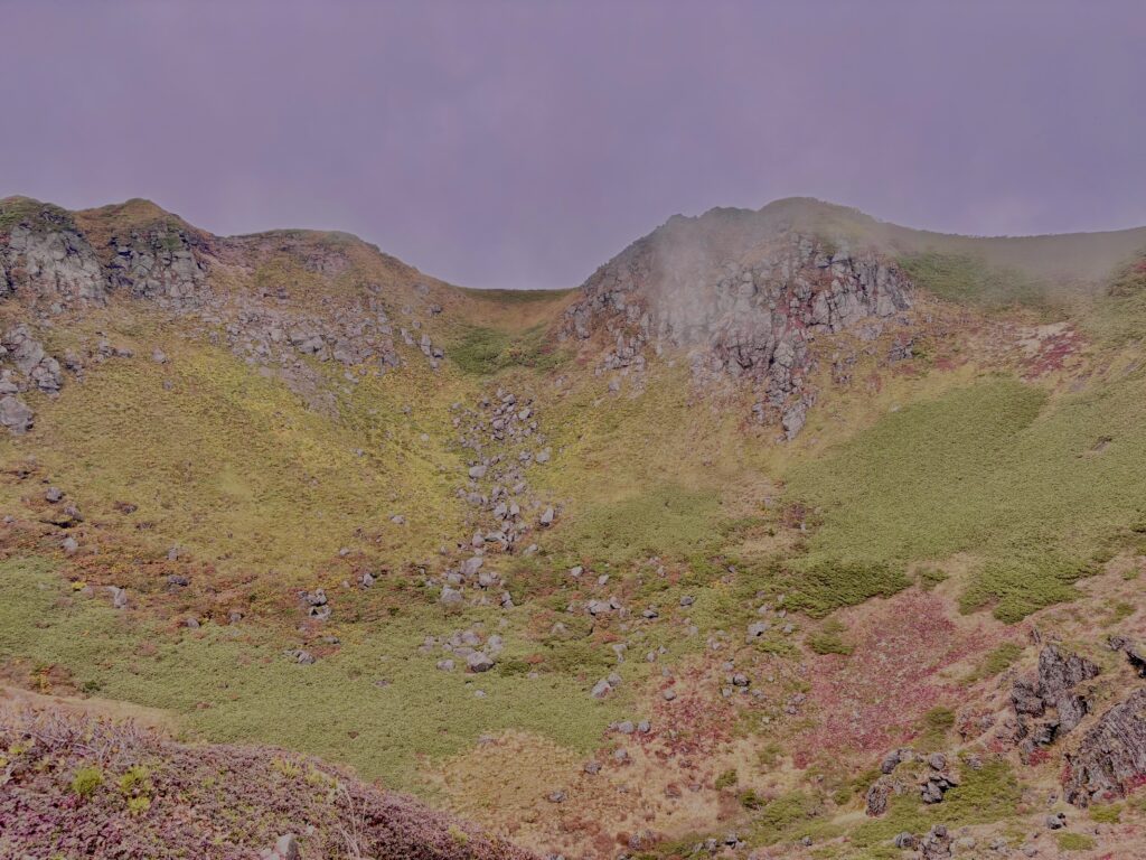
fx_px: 861
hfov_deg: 67.3
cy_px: 430
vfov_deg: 53.1
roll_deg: +2.0
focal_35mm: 26
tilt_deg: -8.2
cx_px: 573
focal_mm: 5.96
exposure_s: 1/641
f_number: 1.6
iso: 50
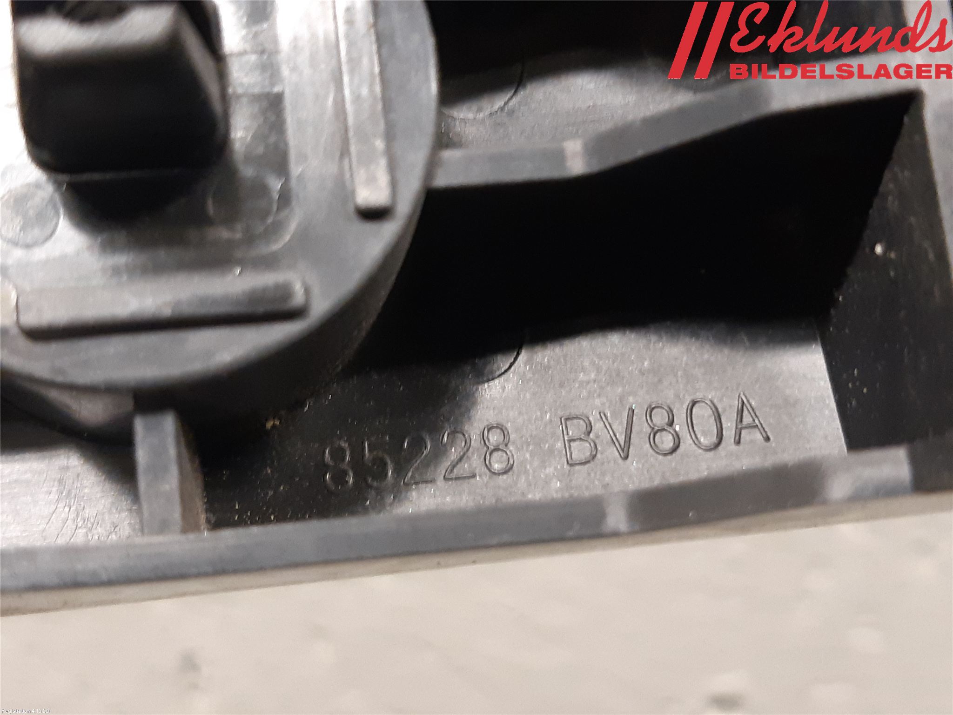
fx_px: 716
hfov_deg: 67.3
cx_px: 476
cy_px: 358
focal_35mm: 26
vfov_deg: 53.1
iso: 250
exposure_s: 1/25
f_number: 1.7
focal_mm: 3.93
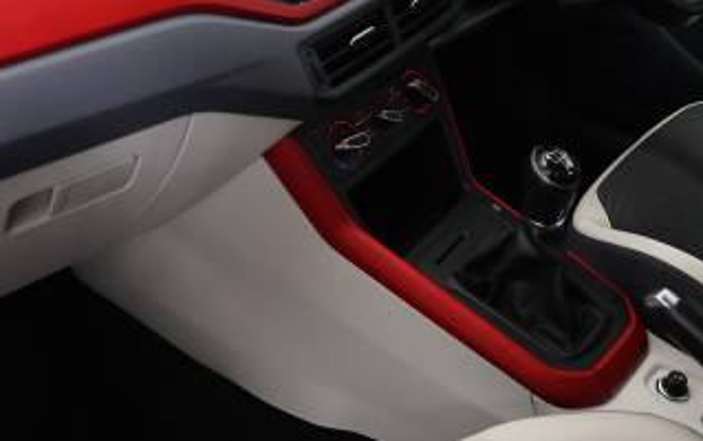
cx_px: 405
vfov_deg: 24.8
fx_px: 940
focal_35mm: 49
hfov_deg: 40.9
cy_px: -26
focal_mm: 24
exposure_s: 1/160
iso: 5000
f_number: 3.5
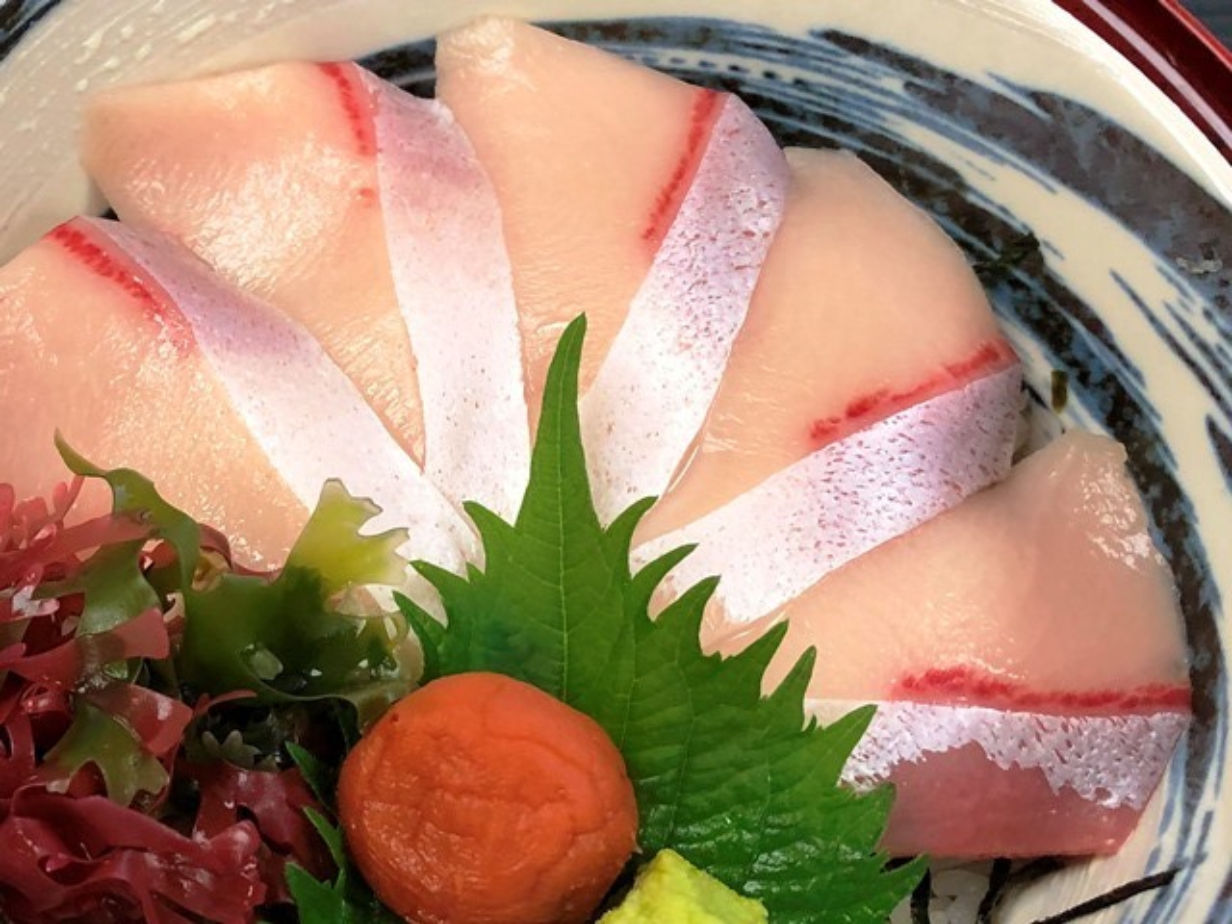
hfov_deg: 63.4
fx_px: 997
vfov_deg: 49.7
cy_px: 462
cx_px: 616
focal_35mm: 28
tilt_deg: -63.3
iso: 40
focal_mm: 4
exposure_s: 1/30
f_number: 1.8
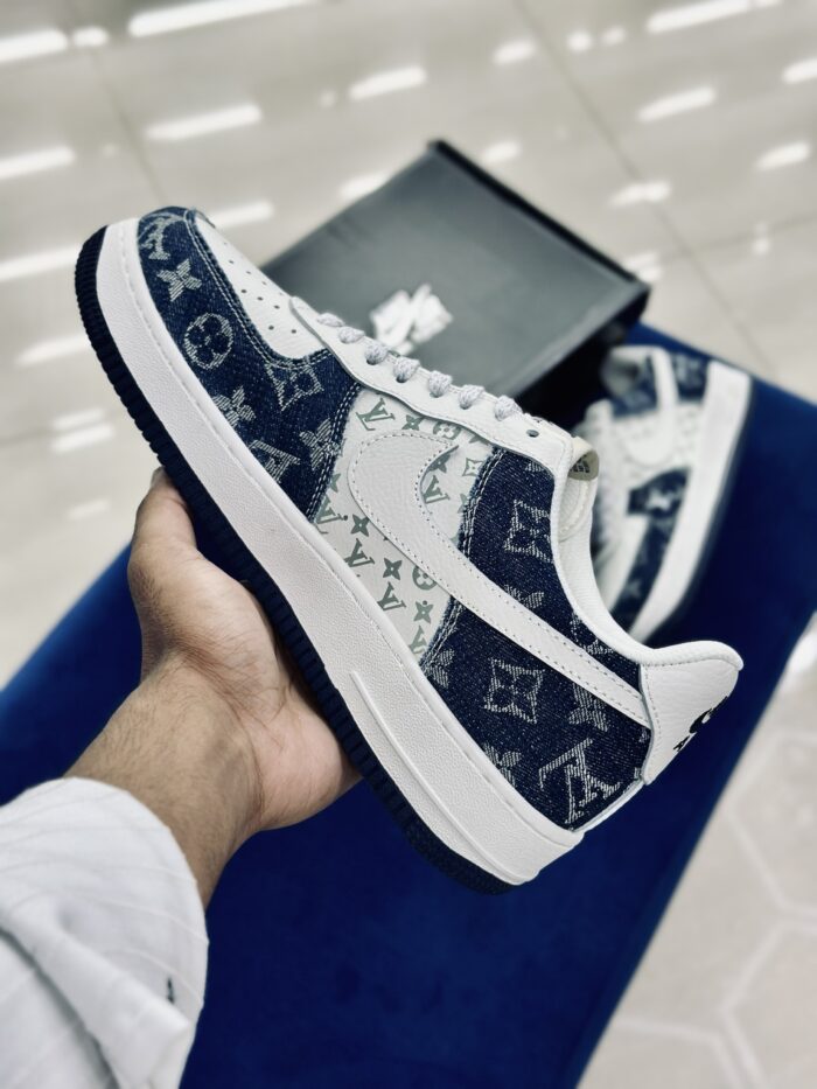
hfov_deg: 30.3
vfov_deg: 39.7
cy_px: 544
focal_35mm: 48
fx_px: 1510
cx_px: 408
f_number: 1.78
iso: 64
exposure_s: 1/109
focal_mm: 6.86
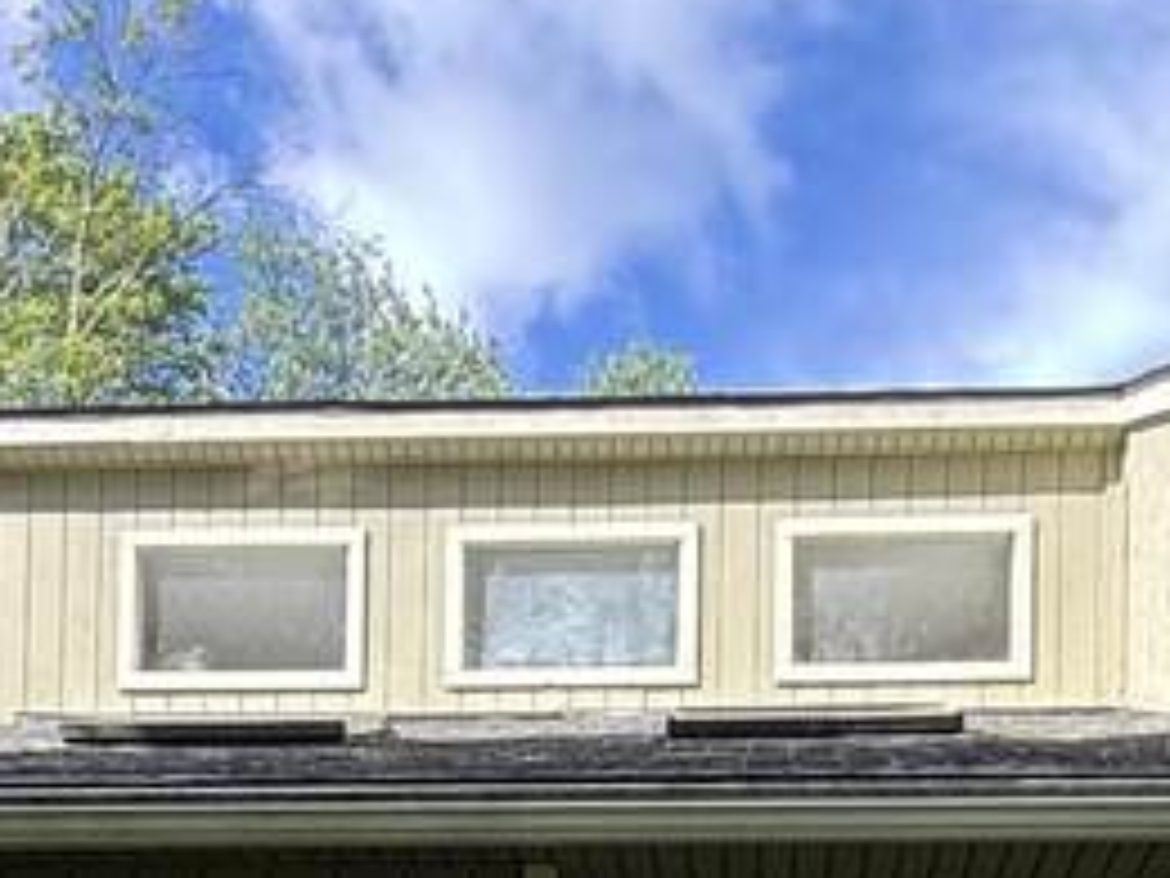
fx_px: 2332
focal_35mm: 69
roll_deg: -0.7
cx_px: 603
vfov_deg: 17.9
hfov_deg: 28.2
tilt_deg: +2.3
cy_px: 1481
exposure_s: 1/190
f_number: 2.2
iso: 64
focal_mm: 2.22
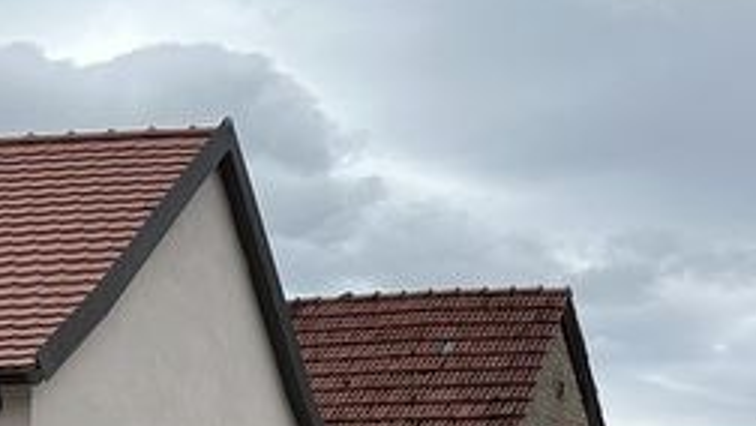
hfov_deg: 23.1
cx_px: 948
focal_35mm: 83
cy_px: 549
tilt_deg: +4.7
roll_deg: +0.5
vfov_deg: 14.0
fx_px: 1665
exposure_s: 1/3597
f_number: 1.78
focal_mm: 6.86
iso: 80
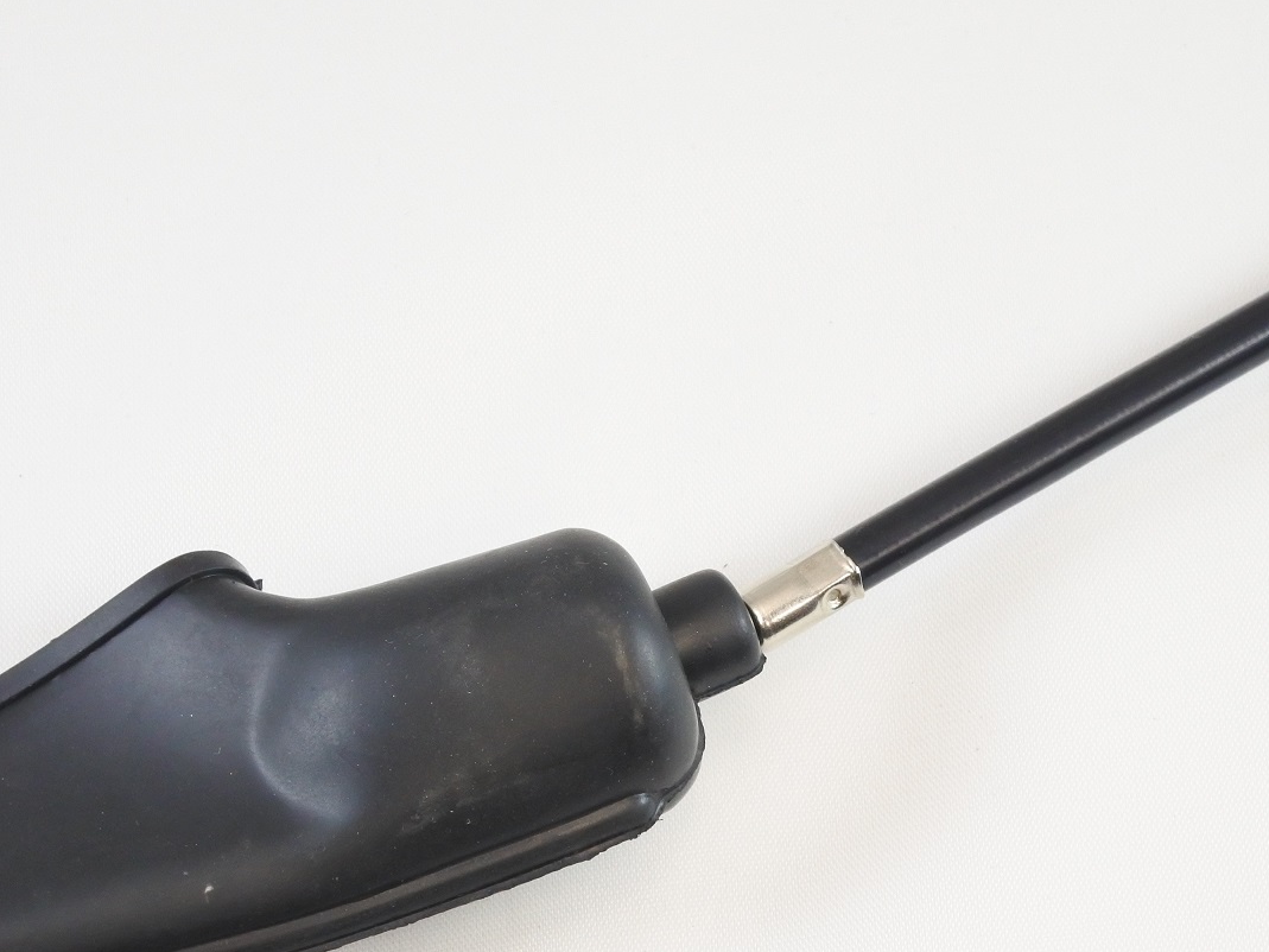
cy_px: 632
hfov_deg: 20.2
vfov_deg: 15.2
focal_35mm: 97
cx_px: 621
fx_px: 3556
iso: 720
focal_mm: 22.3
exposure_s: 1/125
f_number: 4.8
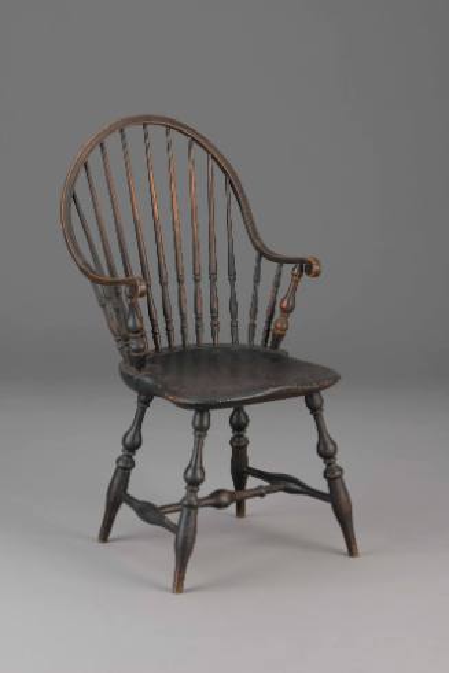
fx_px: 1963
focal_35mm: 105
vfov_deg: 19.5
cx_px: 224
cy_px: 336
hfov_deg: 13.0
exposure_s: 1/125
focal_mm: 105
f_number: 16
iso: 100
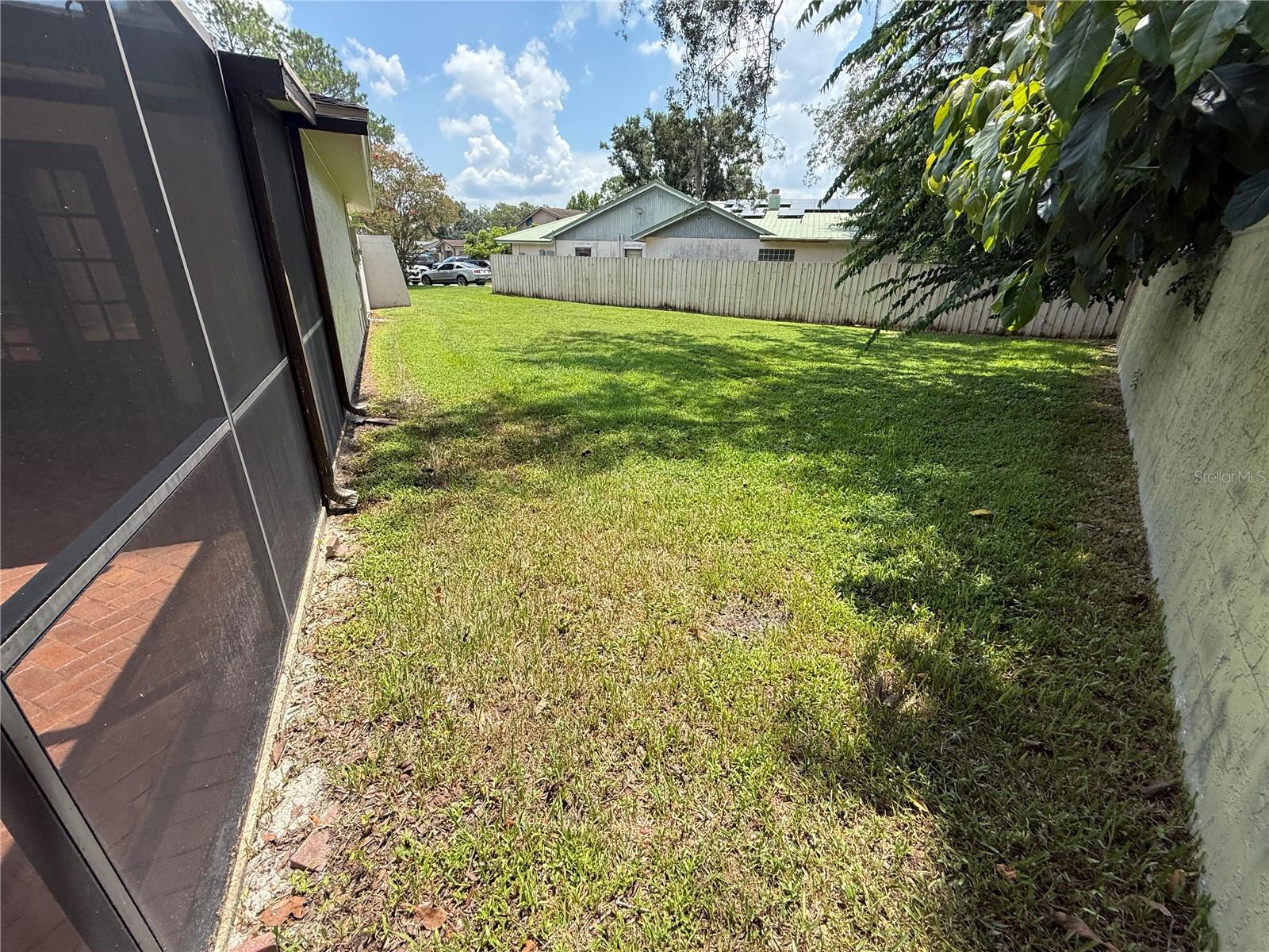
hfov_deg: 102.1
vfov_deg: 85.7
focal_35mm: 14
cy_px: 476
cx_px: 634
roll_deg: -1.7
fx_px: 513
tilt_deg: -20.7
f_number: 2.2
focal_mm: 2.22
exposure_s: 1/901
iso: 50
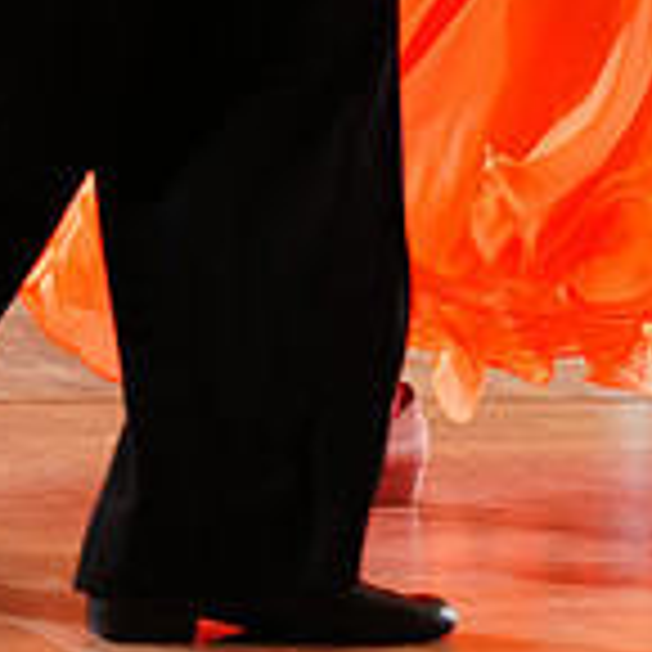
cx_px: 304
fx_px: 5072
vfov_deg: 7.2
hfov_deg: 7.4
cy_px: -472
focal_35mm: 238
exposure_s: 1/500
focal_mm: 70
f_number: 2.8
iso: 2000
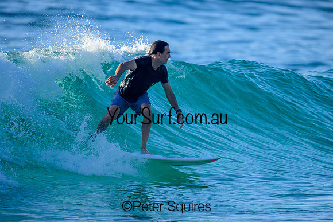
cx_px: 165
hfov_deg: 2.1
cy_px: 106
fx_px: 9304
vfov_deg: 1.4
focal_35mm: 1006
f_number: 6.3
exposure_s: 1/2500
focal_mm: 800
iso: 800
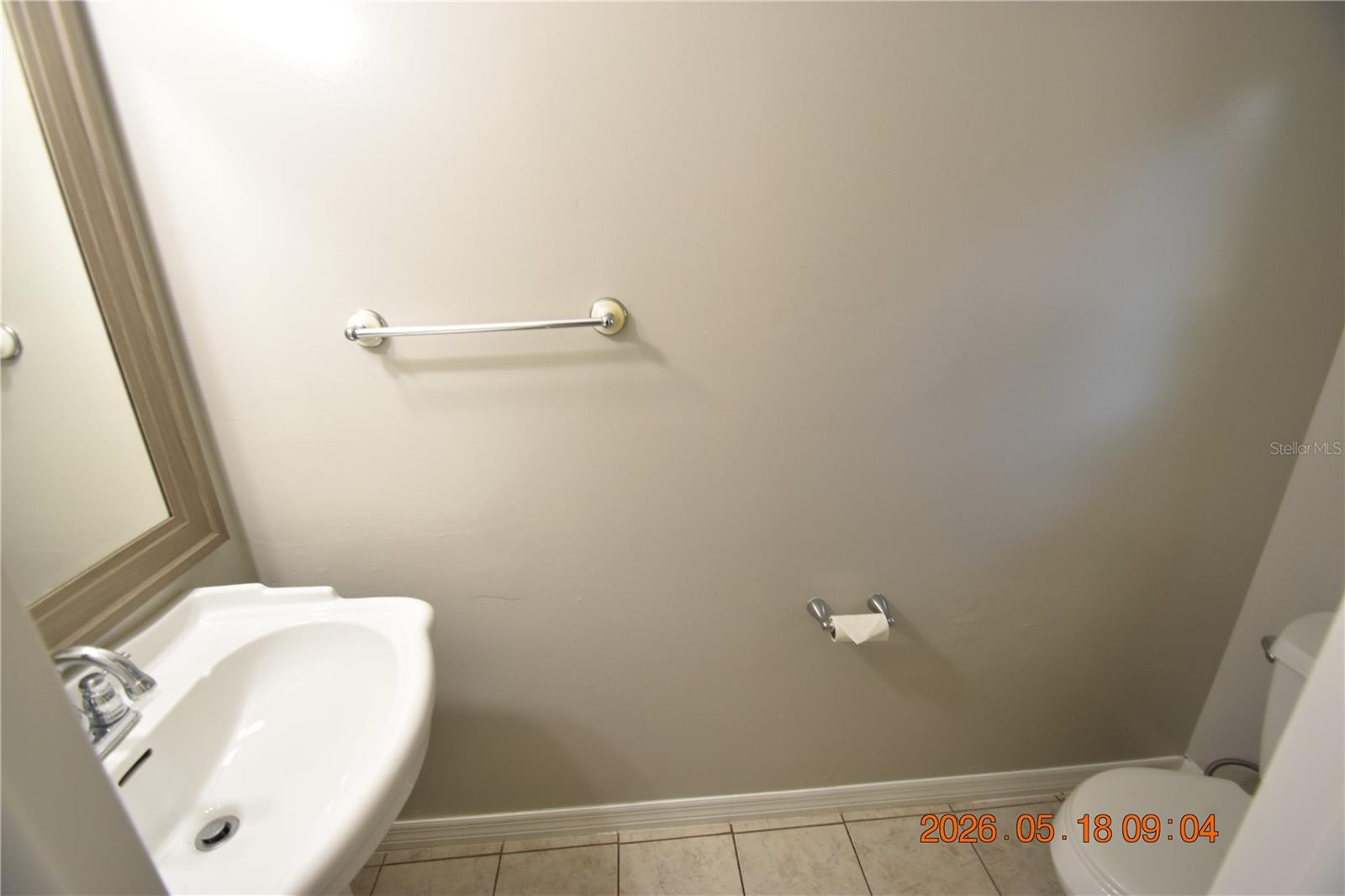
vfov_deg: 77.3
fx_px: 560
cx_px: 672
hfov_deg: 100.4
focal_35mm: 15
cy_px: 448
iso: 800
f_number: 3.5
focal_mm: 10
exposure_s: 1/45
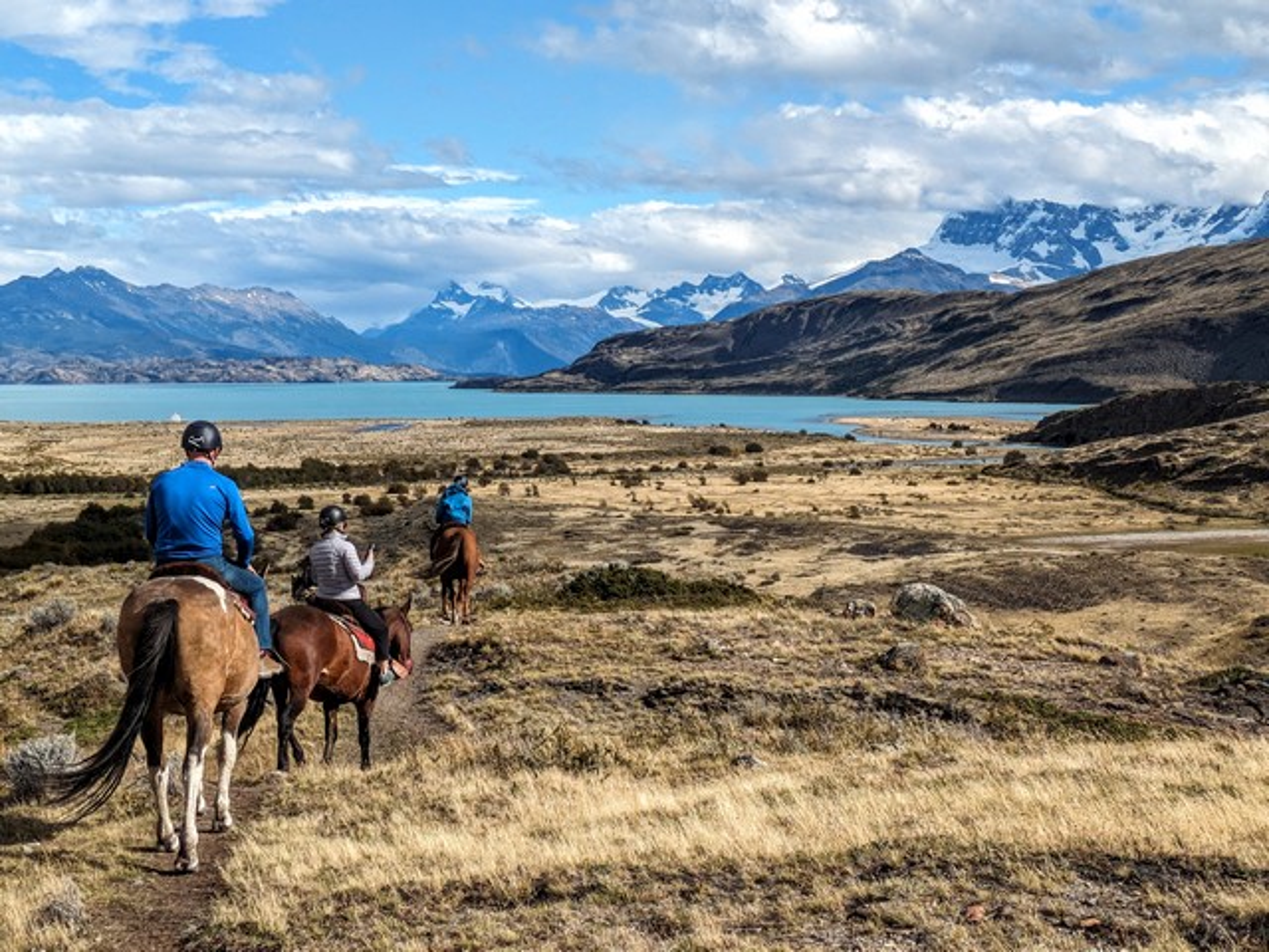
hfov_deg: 37.5
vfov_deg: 28.6
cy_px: 476
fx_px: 1870
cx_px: 634
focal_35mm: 51
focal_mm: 5.43
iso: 44
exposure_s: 1/2681
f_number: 1.89
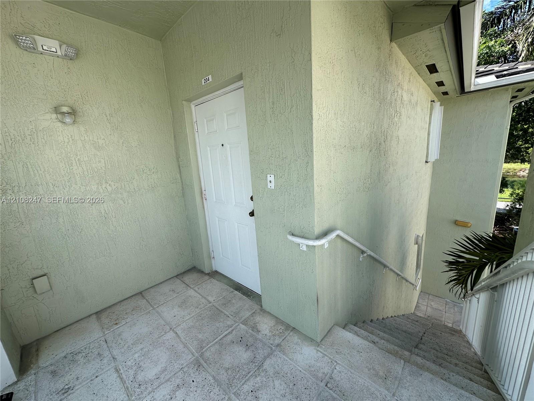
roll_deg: +5.0
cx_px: 267
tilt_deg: -11.6
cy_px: 200
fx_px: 216
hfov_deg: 102.1
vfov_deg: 85.7
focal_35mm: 14
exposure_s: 1/774
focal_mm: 2.22
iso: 40
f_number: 2.2
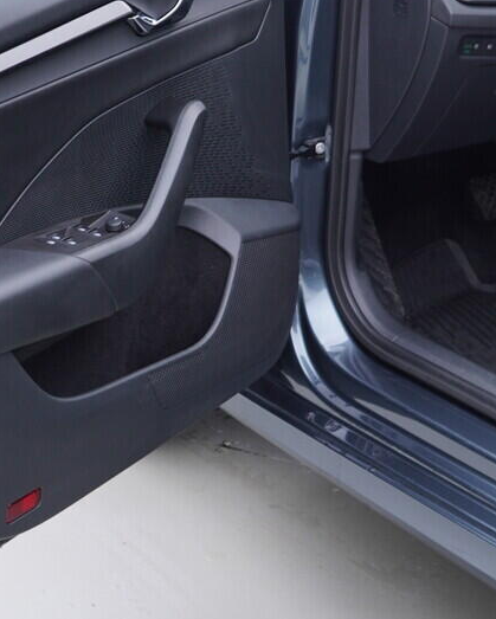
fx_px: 1705
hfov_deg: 16.5
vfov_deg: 20.6
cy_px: 277
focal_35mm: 93
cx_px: 223
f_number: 3.2
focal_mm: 24
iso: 125
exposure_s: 1/40
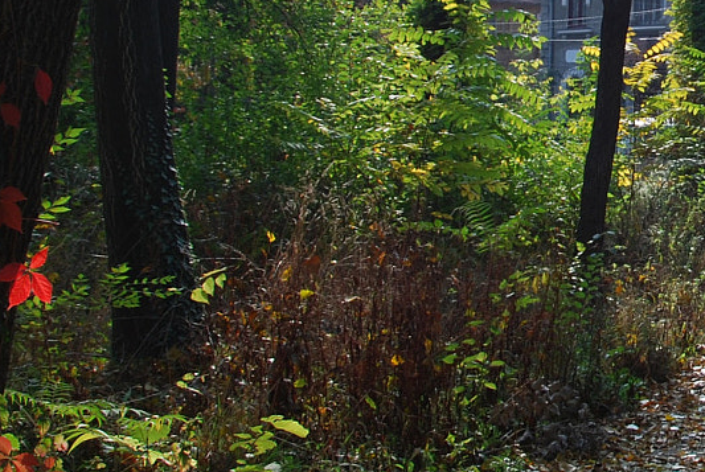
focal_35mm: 81
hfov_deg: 23.4
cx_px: 784
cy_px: 56
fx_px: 1588
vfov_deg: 16.7
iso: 100
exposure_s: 1/160
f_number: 6.3
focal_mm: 18
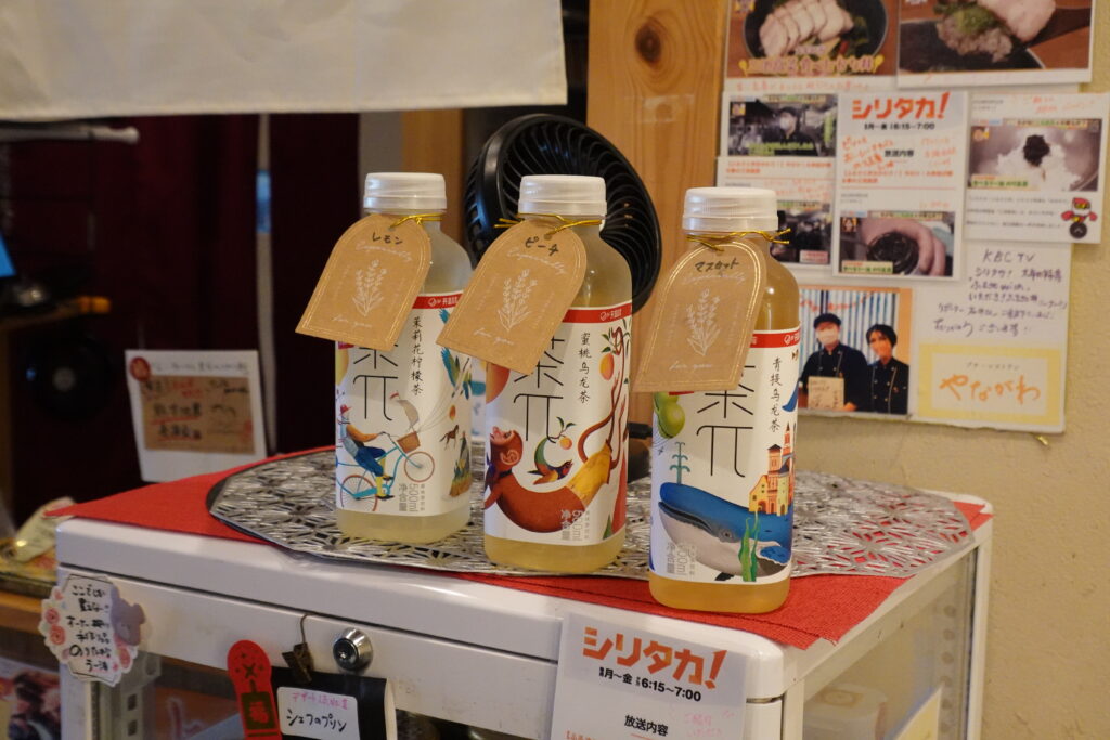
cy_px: 370
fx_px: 1542
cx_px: 555
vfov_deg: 27.0
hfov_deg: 39.6
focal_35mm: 50
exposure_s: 1/200
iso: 2500
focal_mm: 17.6
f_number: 4
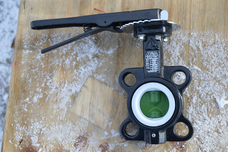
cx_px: 114
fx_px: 323
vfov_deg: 26.4
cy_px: 76
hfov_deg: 38.9
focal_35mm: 51
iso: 100
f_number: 5.6
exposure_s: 1/125
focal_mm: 34
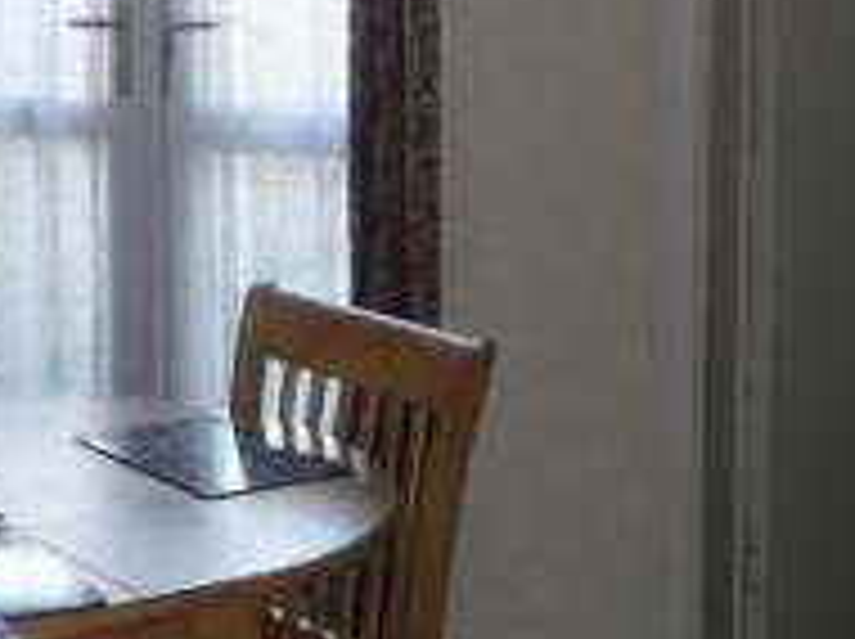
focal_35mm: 86
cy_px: -25
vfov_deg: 16.7
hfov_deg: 21.3
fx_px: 2121
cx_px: -160
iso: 125
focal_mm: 4.7
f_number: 3.3
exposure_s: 1/30
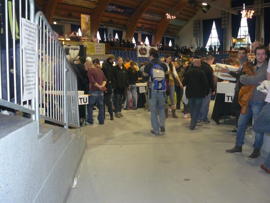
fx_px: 281
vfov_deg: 39.7
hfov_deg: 51.4
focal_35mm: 36
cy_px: 102
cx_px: 135
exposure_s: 1/30
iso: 250
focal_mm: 6
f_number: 2.8
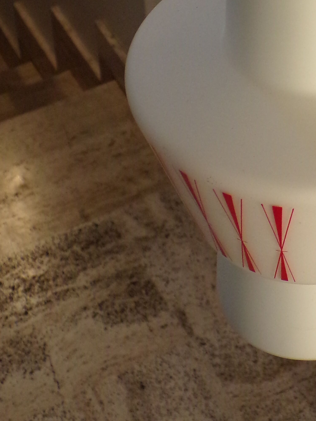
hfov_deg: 12.8
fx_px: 1375
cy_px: -4
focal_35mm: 113
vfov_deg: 17.0
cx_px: 356
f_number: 3.5
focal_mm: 8.7
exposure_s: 1/17
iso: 241
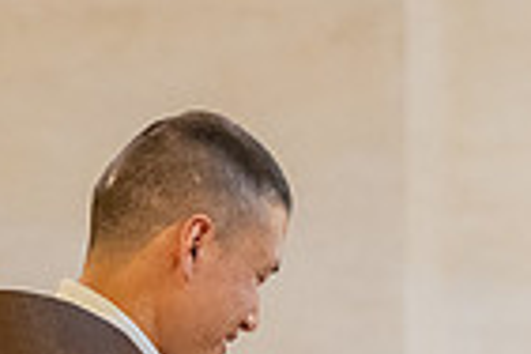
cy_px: 571
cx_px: 410
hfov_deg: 4.9
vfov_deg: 3.3
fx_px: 6209
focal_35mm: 421
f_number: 2.8
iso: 2000
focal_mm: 102
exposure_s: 1/200
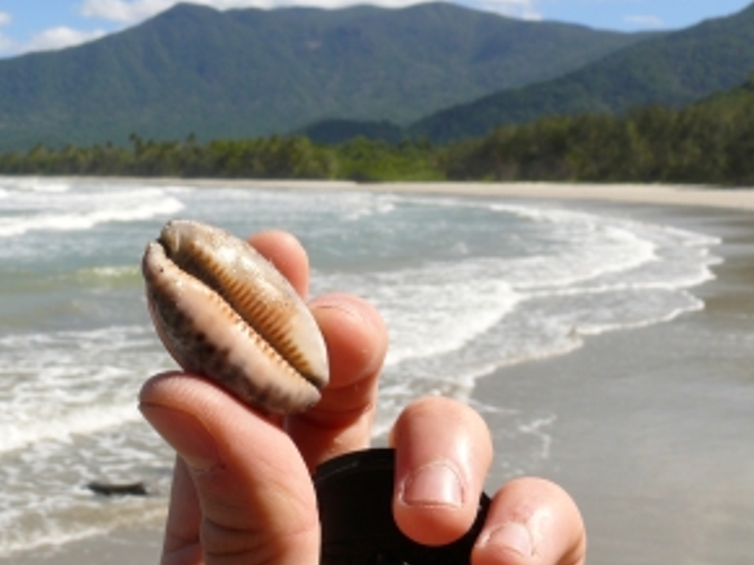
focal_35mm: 53
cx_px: 192
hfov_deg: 35.4
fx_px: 1154
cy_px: 189
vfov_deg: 27.3
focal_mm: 7.4
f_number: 6.3
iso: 100
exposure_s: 1/400
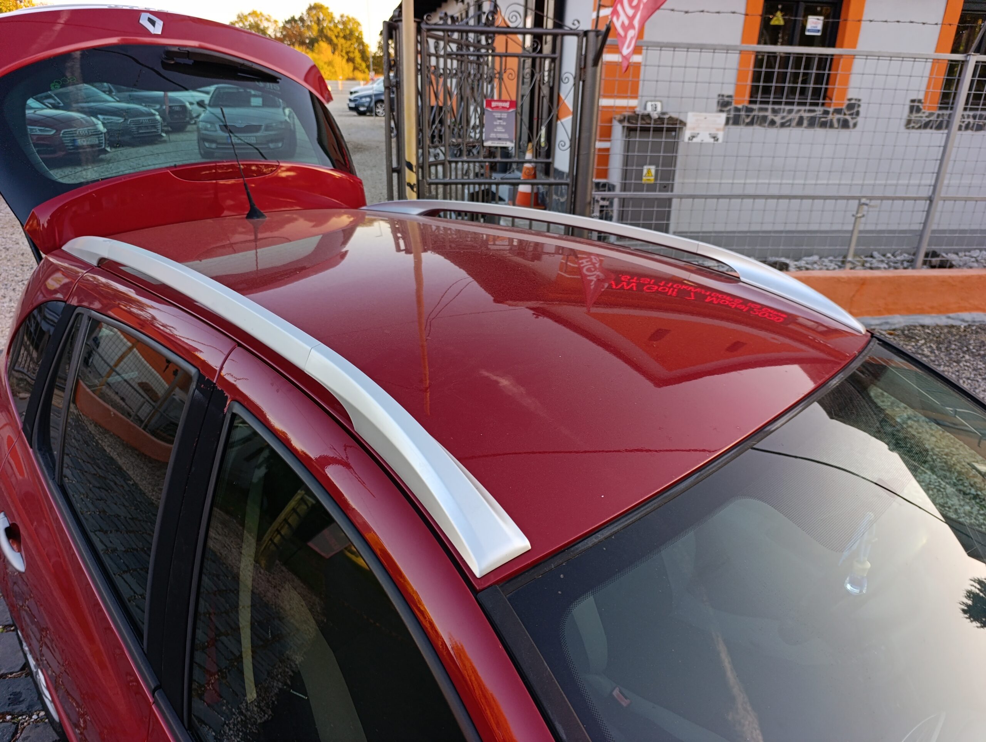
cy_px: 371
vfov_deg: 59.0
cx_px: 493
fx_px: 656
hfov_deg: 73.8
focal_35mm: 23
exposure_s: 1/100
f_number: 1.6
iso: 100
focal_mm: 6.14
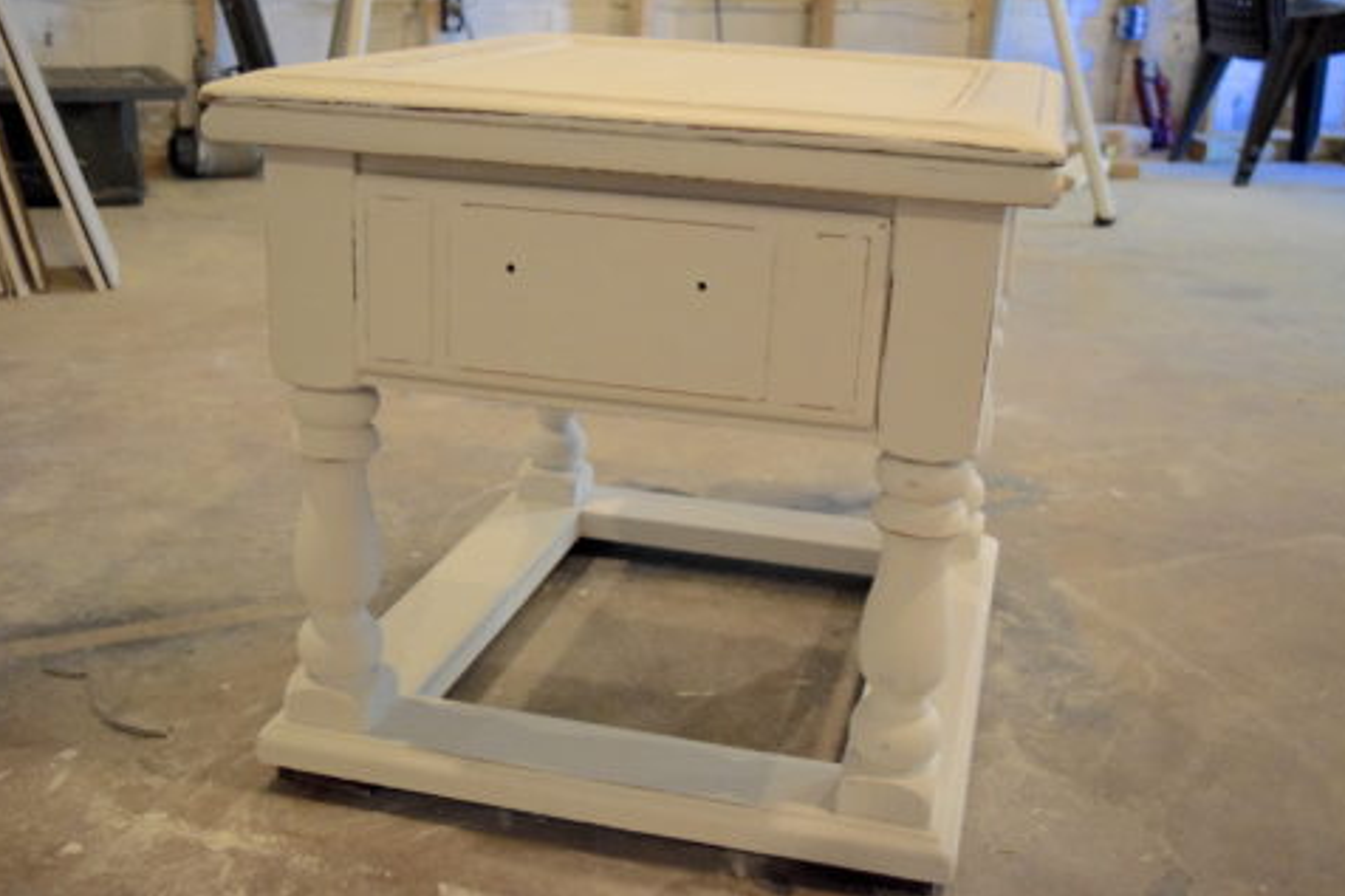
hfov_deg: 47.4
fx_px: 1531
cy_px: 465
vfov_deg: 32.6
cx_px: 670
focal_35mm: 41
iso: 3200
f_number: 4
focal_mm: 26
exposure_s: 1/125
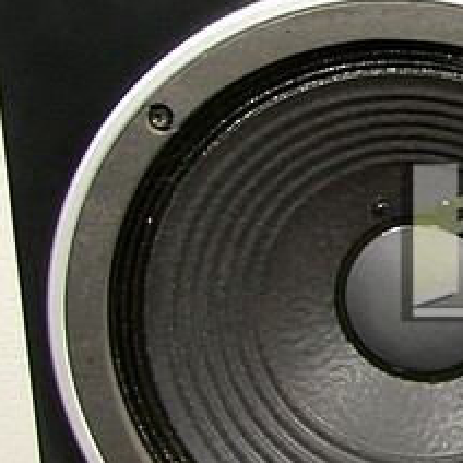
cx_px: 775
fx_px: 2209
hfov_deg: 11.3
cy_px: 240
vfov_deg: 12.0
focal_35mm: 146
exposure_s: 1/30
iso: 50
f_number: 2.5
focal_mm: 9
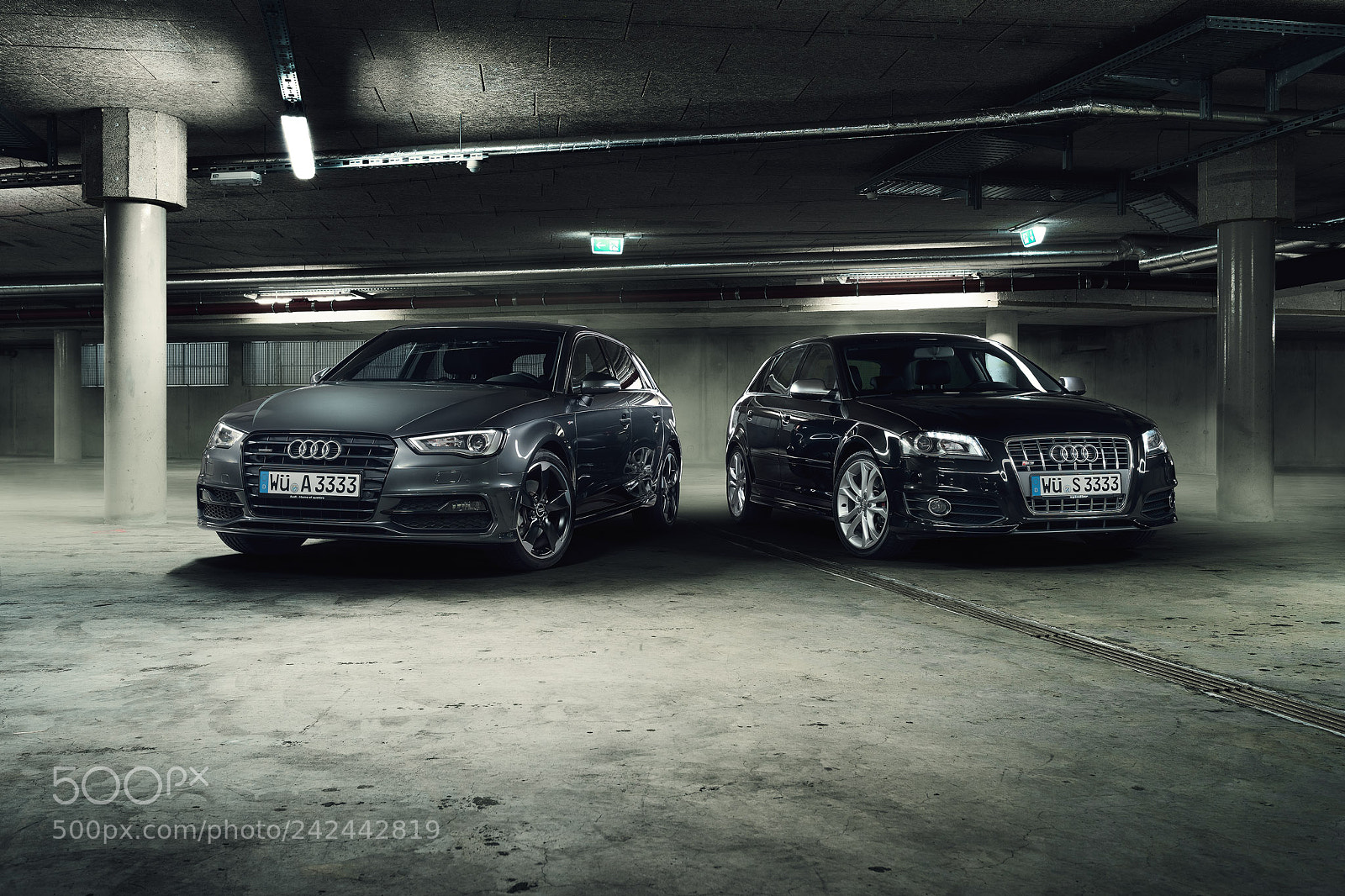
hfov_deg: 54.4
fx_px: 1307
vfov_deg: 37.8
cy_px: 448
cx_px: 672
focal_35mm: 35
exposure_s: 1/8
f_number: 13
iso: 100
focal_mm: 35
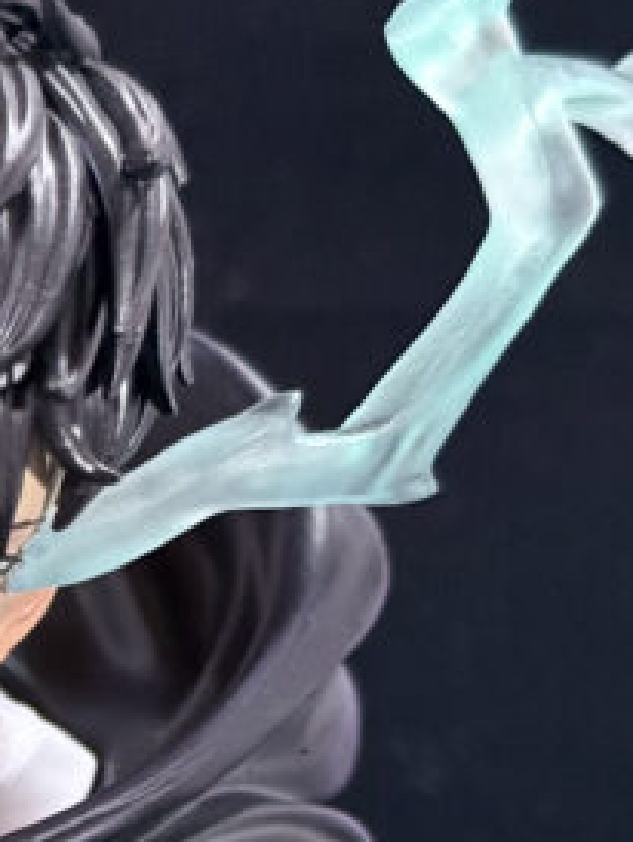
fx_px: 3408
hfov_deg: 10.3
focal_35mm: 140
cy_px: 916
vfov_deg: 13.8
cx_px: -261
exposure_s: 1/40
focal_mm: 6.76
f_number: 1.78
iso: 320
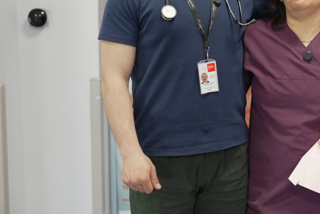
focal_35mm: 74
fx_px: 658
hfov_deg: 26.8
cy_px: 55
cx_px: 255
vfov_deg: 18.3
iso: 1250
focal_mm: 35
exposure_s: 1/100
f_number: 2
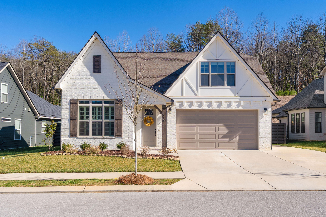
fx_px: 290
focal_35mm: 32
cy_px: 108
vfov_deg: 41.1
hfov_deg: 58.7
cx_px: 163
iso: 320
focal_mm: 32
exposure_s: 1/1000
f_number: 7.1
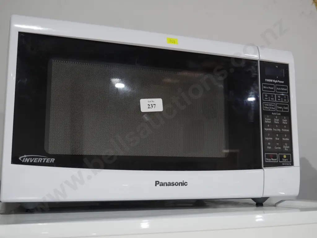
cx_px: 158
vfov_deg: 32.9
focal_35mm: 44
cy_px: 119
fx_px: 403
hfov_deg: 42.9
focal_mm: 22
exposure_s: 1/60
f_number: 4.7
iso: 800
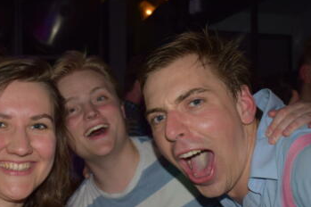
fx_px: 464
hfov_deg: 36.8
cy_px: 139
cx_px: 113
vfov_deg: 25.0
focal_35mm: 54
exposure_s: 1/60
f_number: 4
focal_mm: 25
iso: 900
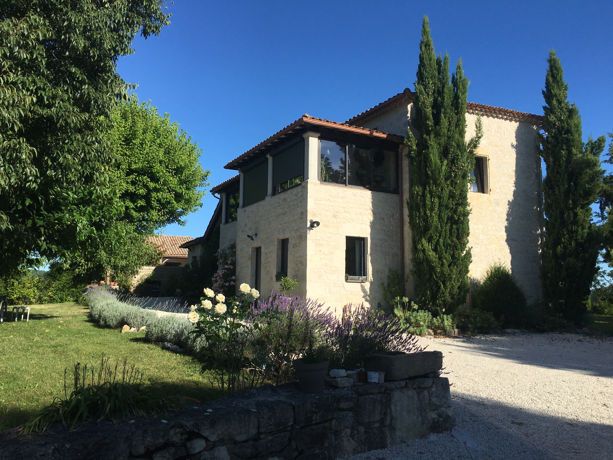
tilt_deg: +8.7
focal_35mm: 29
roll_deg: -1.0
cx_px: 306
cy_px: 230
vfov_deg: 48.2
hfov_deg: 61.7
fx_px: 514
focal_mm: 4.15
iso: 25
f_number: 2.2
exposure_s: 1/2481
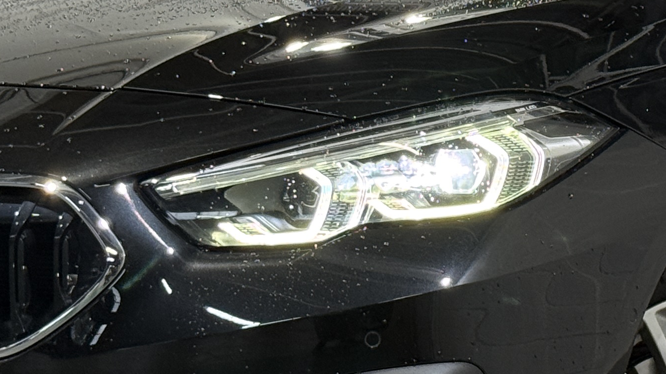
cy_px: 135
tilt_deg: -1.1
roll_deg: -0.1
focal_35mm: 157
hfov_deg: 13.7
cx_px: 449
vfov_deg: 7.7
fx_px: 2772
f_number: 1.78
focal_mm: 6.76
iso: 160
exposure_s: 1/60
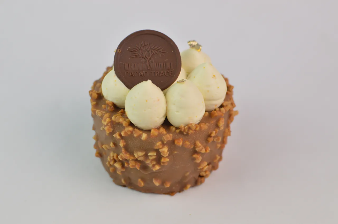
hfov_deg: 37.9
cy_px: 112
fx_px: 492
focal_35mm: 52
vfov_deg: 25.7
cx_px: 169
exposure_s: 1/400
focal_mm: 35
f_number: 3.5
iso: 400
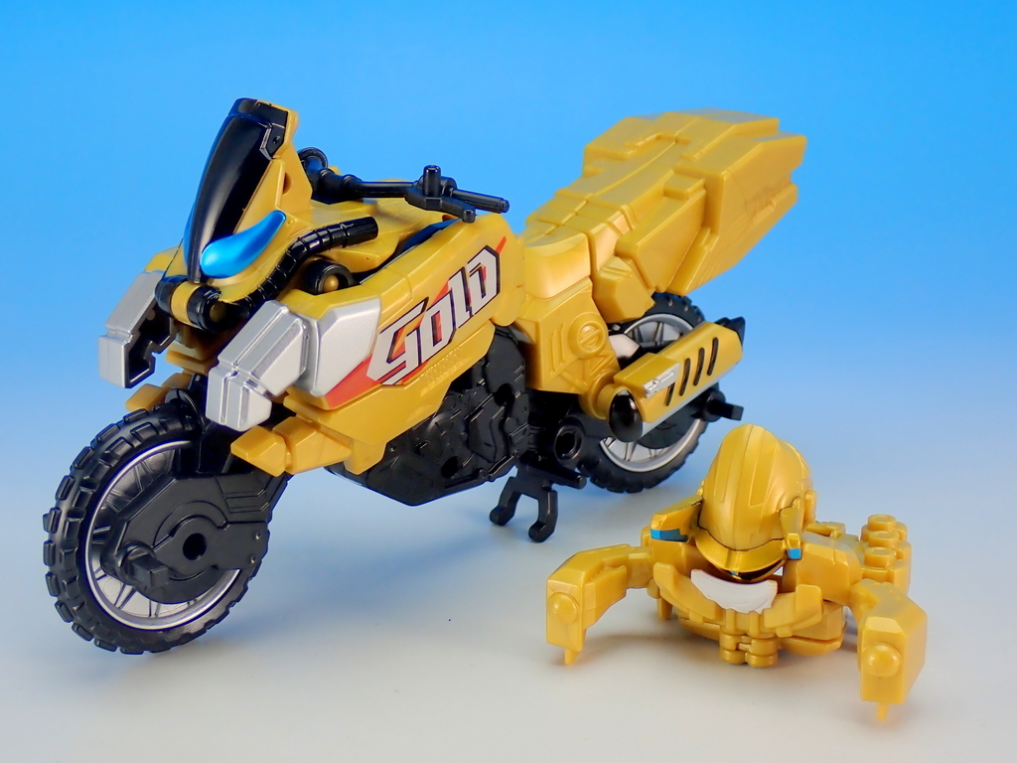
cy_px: 382
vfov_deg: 23.7
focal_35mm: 62
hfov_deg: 31.2
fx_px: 1822
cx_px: 508
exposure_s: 1/20
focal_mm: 11.09
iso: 100
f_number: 3.6
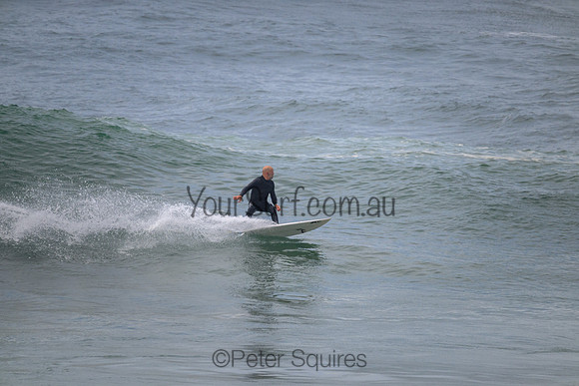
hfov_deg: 2.7
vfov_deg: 1.8
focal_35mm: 760
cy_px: 193
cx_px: 290
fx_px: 12226
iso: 800
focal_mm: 760
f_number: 11
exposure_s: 1/2000
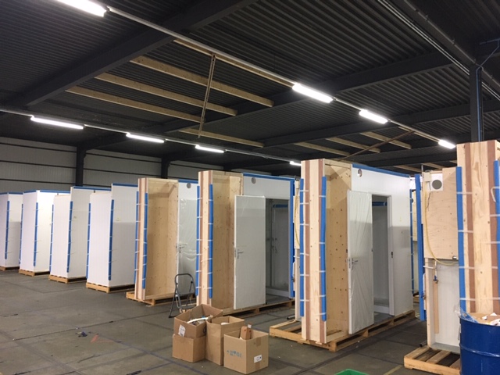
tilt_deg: +2.5
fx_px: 419
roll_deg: -0.2
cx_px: 250
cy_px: 188
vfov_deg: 48.2
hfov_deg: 61.7
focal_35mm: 29
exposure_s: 1/33
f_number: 2.2
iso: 160
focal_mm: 4.15
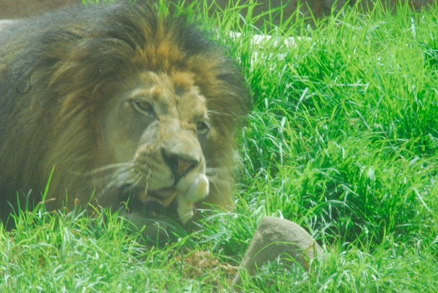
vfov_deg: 3.1
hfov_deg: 4.6
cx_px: 219
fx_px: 5480
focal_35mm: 450
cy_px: 146
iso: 1600
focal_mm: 300
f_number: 32
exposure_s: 1/90
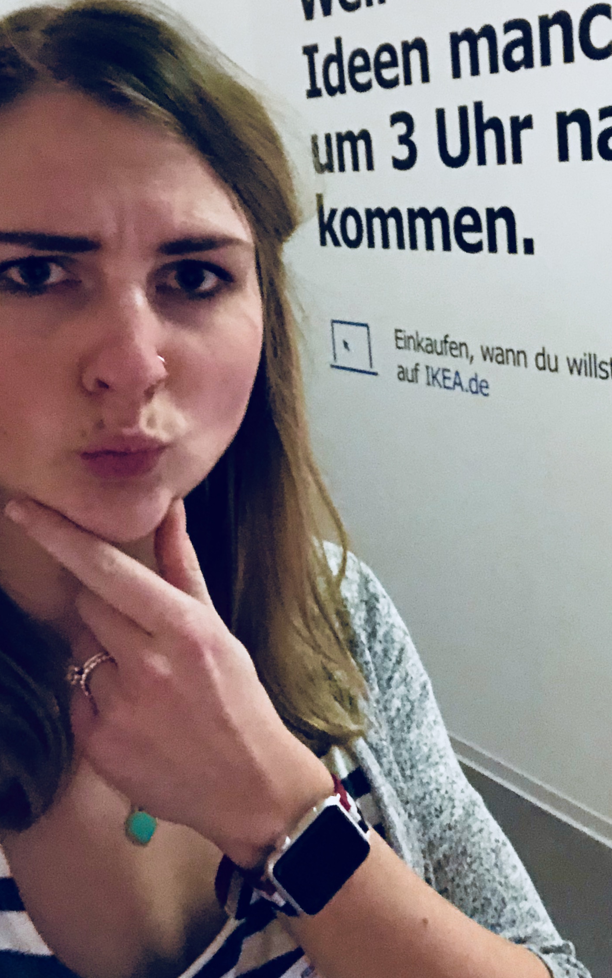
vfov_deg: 42.3
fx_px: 1254
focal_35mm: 47
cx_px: 479
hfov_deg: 27.0
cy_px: 357
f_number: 2.2
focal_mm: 2.87
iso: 1000
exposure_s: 1/17
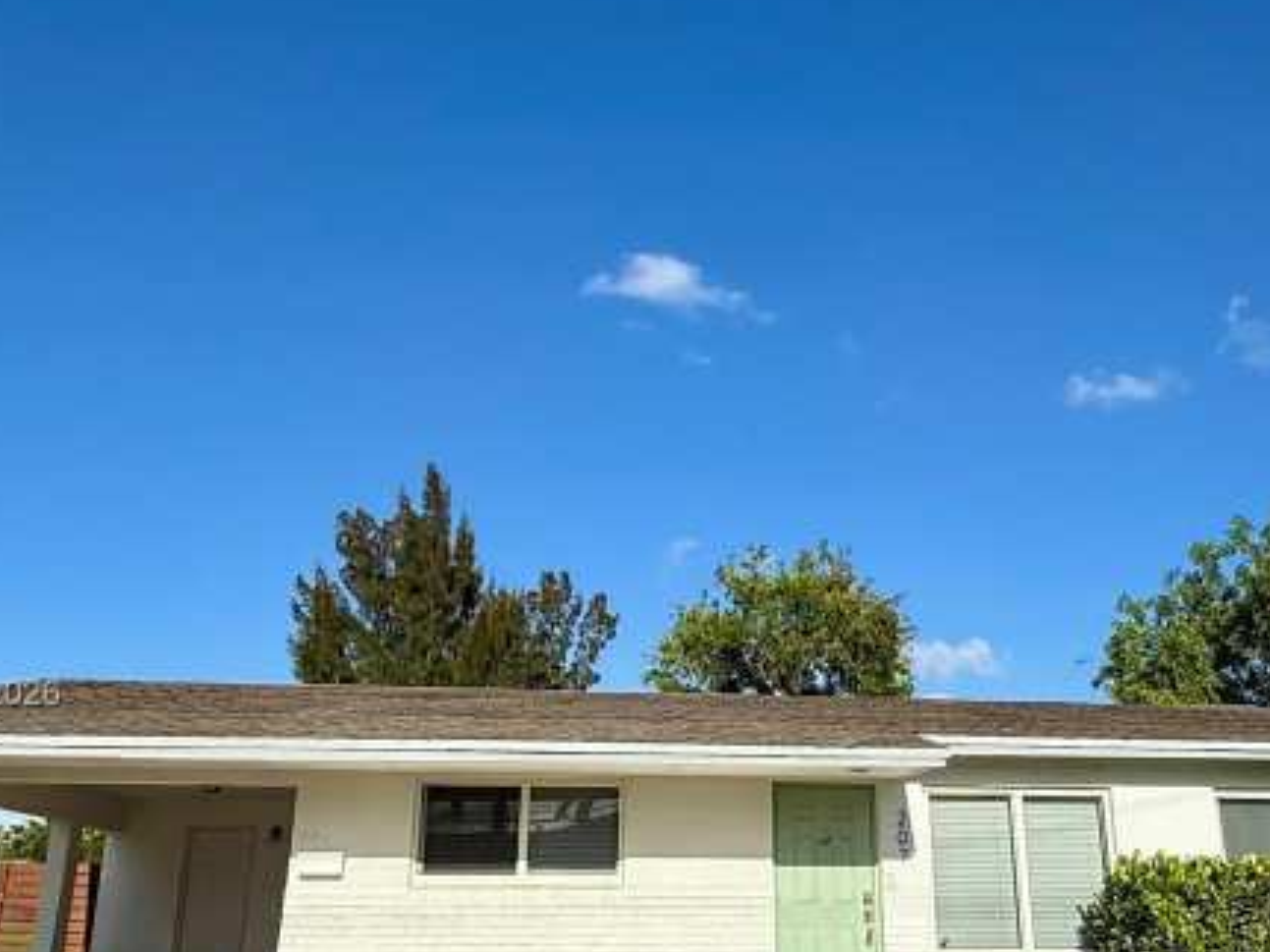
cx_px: 781
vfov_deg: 51.1
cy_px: 696
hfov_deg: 66.5
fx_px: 954
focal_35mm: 26
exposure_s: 1/3460
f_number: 2.2
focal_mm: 2.22
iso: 50
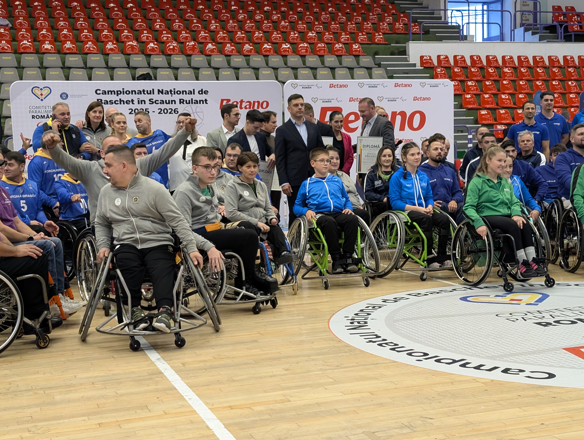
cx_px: 292
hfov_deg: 38.9
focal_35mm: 49
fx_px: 828
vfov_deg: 29.7
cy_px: 220
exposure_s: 1/271
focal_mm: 6.9
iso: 790
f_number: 1.68
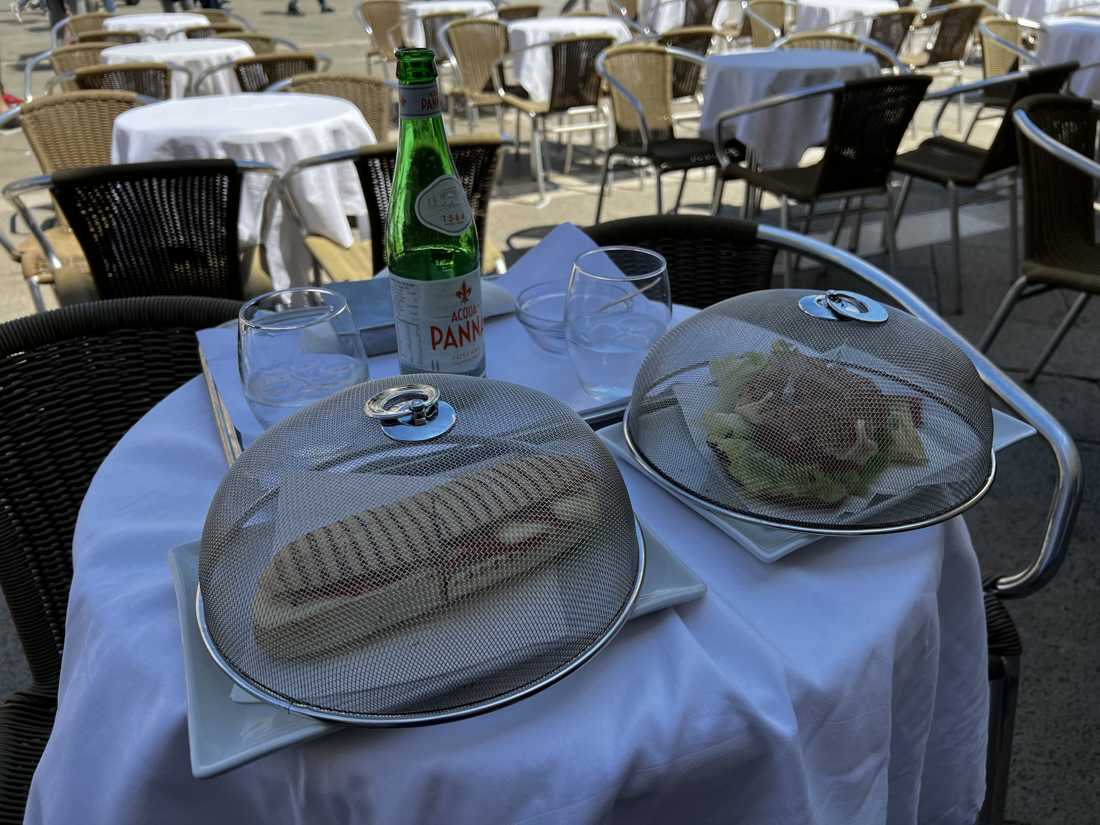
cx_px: 550
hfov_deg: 67.3
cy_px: 412
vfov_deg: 53.1
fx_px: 826
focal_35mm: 26
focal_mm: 5.7
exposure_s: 1/2252
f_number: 1.5
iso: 50
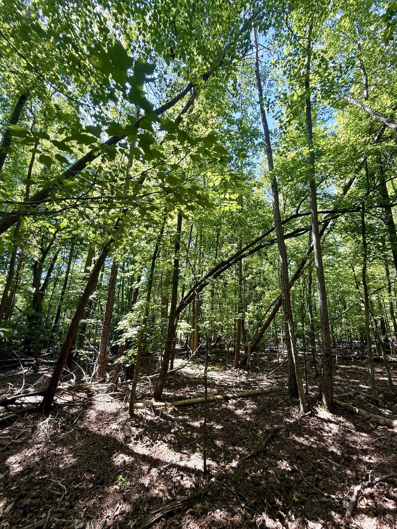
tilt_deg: +16.0
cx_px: 198
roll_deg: -2.6
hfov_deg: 85.7
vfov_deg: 102.1
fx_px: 214
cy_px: 264
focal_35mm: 14
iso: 50
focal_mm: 2.22
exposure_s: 1/134
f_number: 2.2
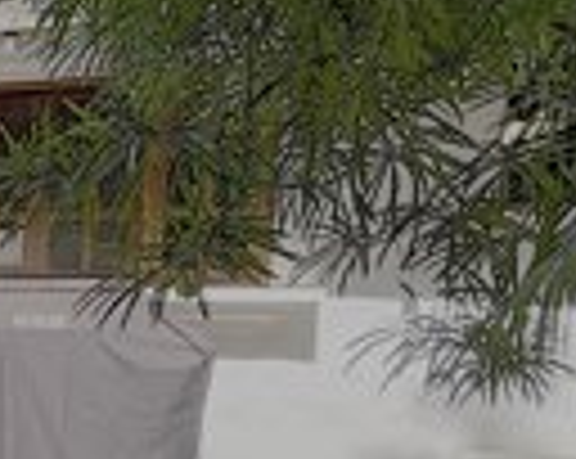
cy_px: 387
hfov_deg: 19.3
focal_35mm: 68
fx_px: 1157
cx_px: -515
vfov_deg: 22.0
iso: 64
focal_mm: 2.22
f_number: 2.2
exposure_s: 1/297
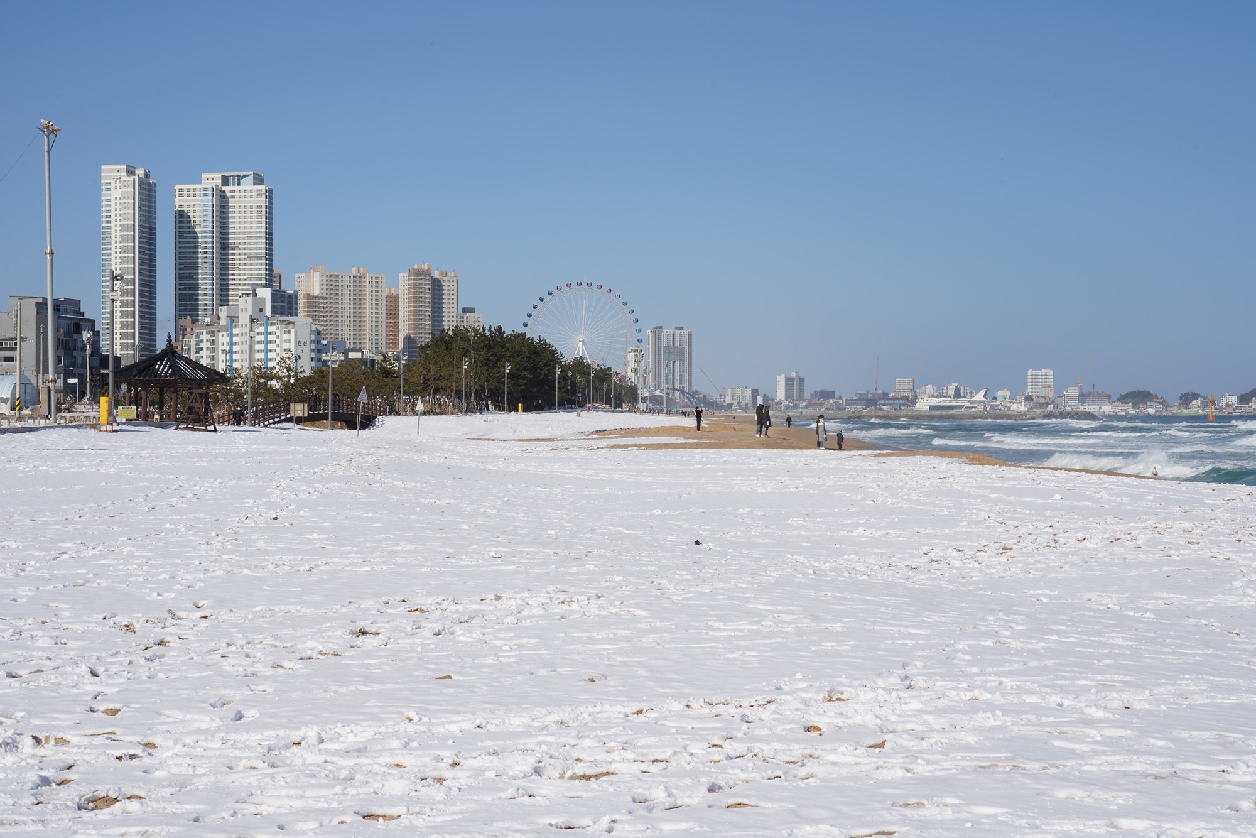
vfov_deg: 22.6
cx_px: 628
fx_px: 2093
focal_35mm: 60
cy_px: 419
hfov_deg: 33.4
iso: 100
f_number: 20
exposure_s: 1/100
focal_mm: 60
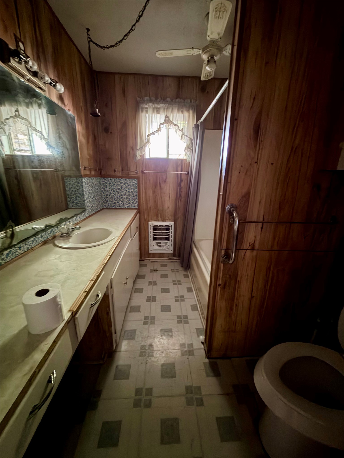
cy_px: 229
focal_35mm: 14
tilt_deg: -16.5
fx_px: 186
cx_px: 172
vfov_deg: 102.1
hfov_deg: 85.7
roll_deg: -1.6
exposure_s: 1/8
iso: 1250
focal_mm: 2.22
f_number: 2.2
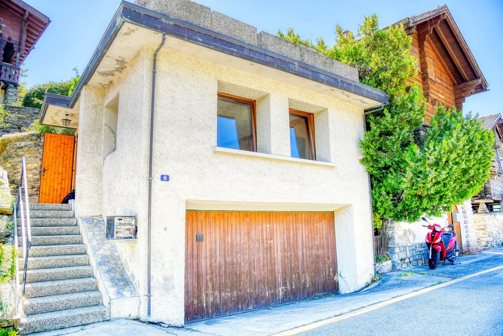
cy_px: 168
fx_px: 335
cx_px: 252
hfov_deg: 73.7
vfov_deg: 53.2
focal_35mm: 24
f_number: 14
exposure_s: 1/800
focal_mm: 24
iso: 250
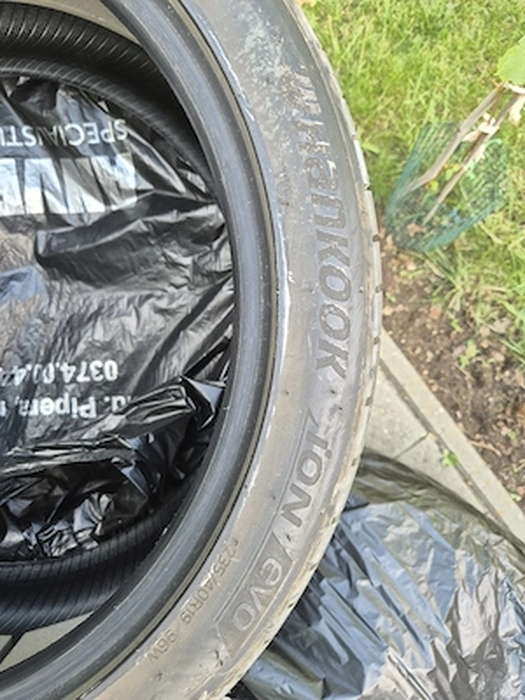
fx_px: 465
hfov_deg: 58.9
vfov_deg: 73.9
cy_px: 350
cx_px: 262
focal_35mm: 23
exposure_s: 1/182
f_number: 1.8
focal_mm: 5.4
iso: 80
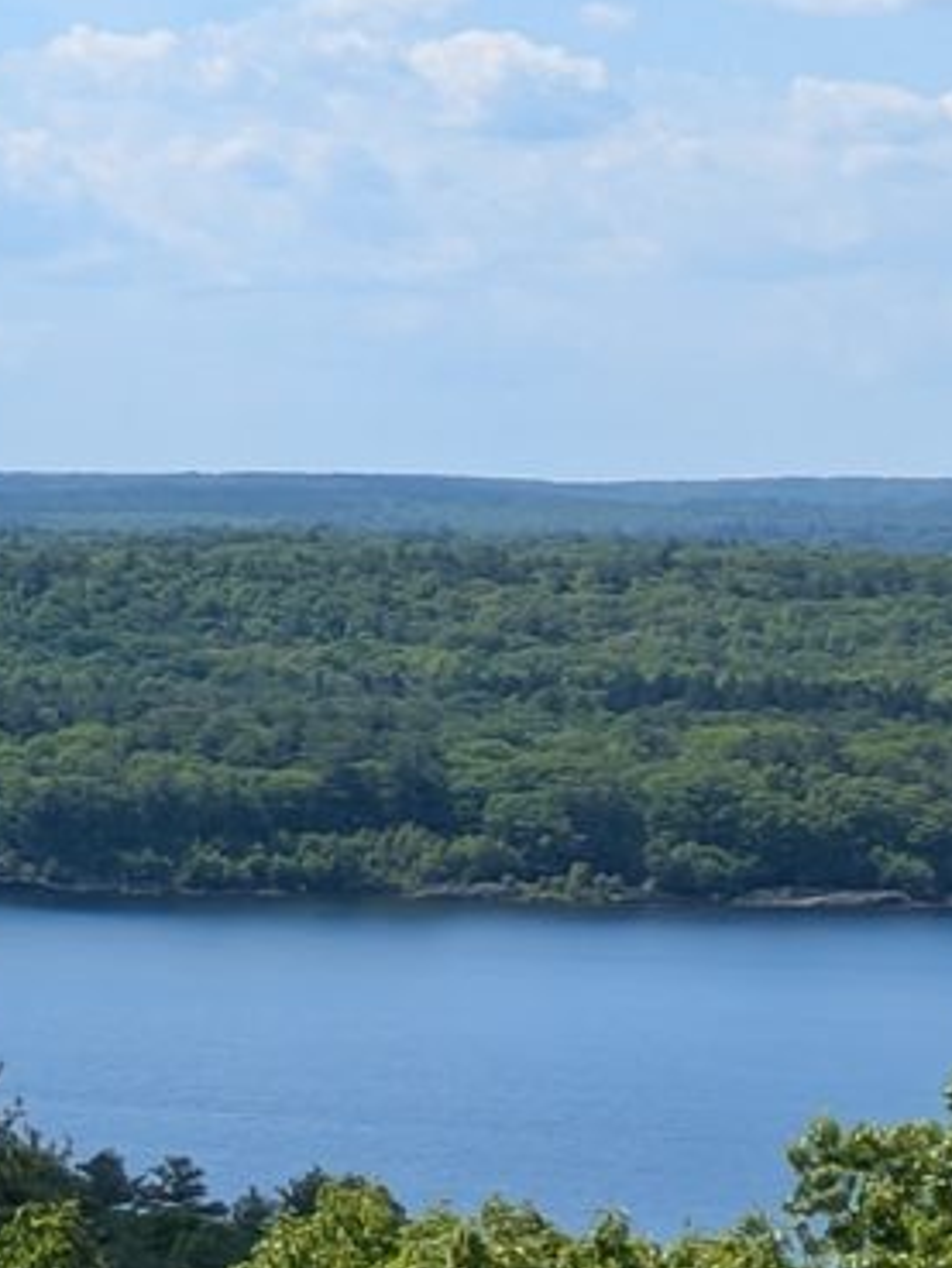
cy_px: 541
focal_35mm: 221
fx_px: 8099
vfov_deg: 9.0
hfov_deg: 6.3
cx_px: -1536
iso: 51
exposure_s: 1/2427
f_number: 1.89
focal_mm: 5.43
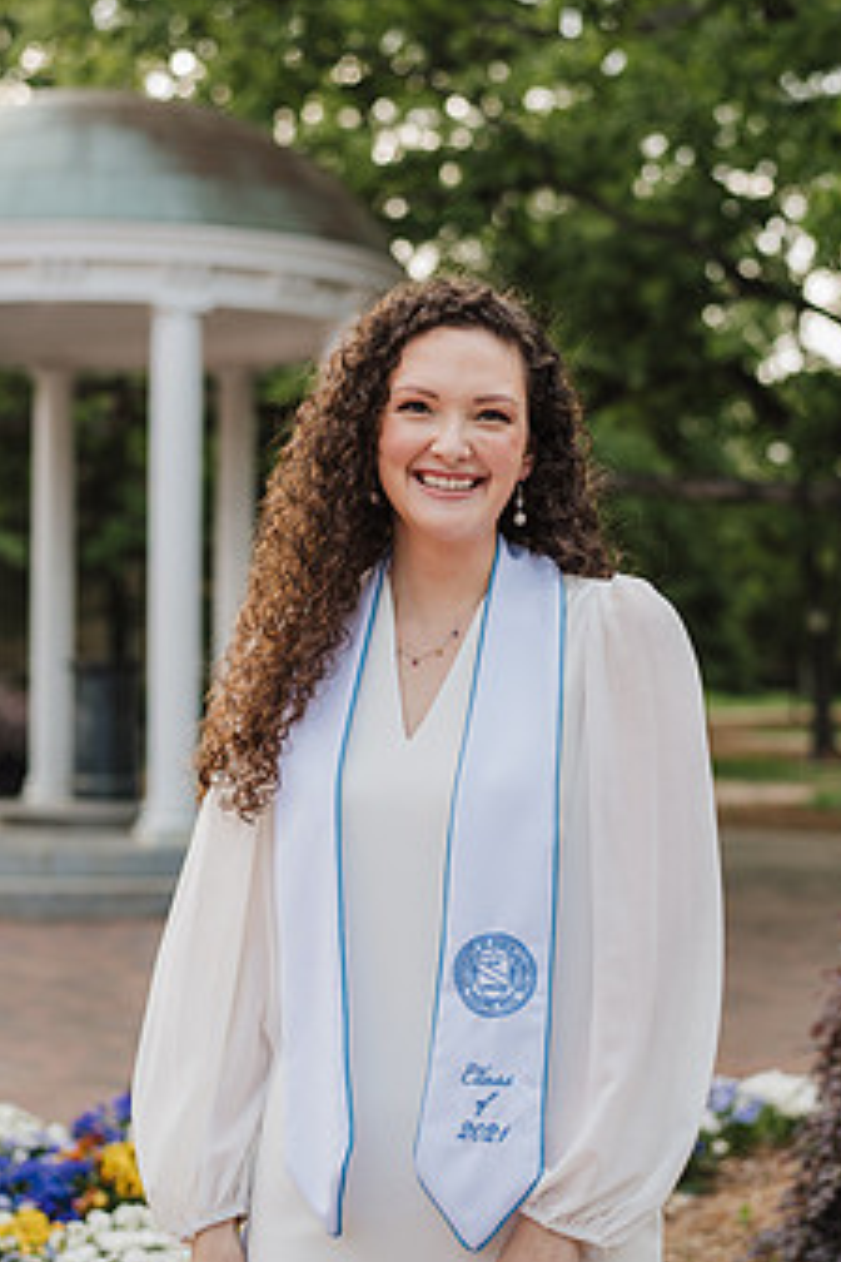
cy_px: 515
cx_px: 499
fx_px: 2348
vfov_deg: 30.0
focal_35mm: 67
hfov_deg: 20.3
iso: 200
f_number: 2.5
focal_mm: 50
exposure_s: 1/640
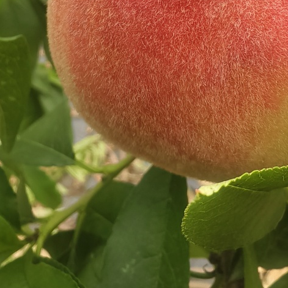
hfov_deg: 33.7
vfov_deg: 32.5
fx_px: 471
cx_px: 195
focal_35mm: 50
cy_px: 34
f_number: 2
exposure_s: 1/100
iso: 431
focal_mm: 2.32
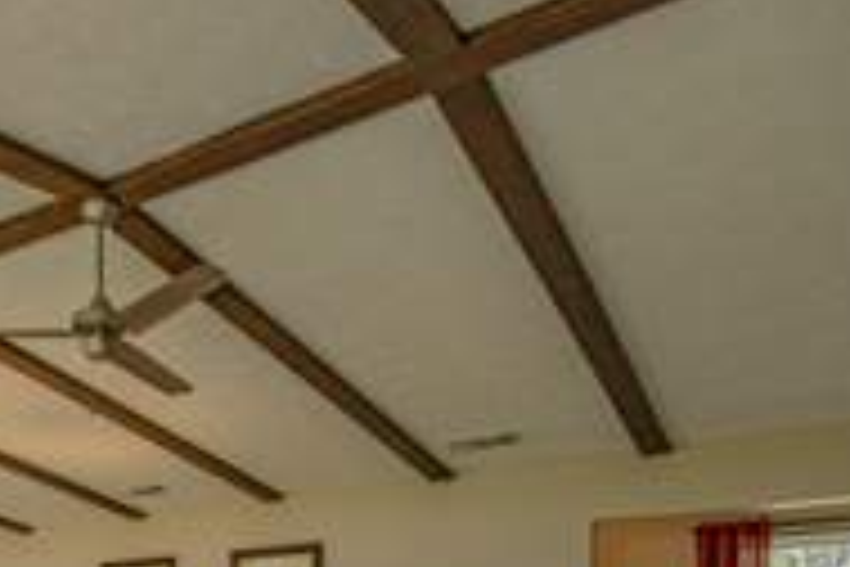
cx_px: 126
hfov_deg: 46.9
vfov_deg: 29.5
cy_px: 700
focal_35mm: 38
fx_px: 897
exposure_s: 1/20
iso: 400
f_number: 7.1
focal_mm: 10
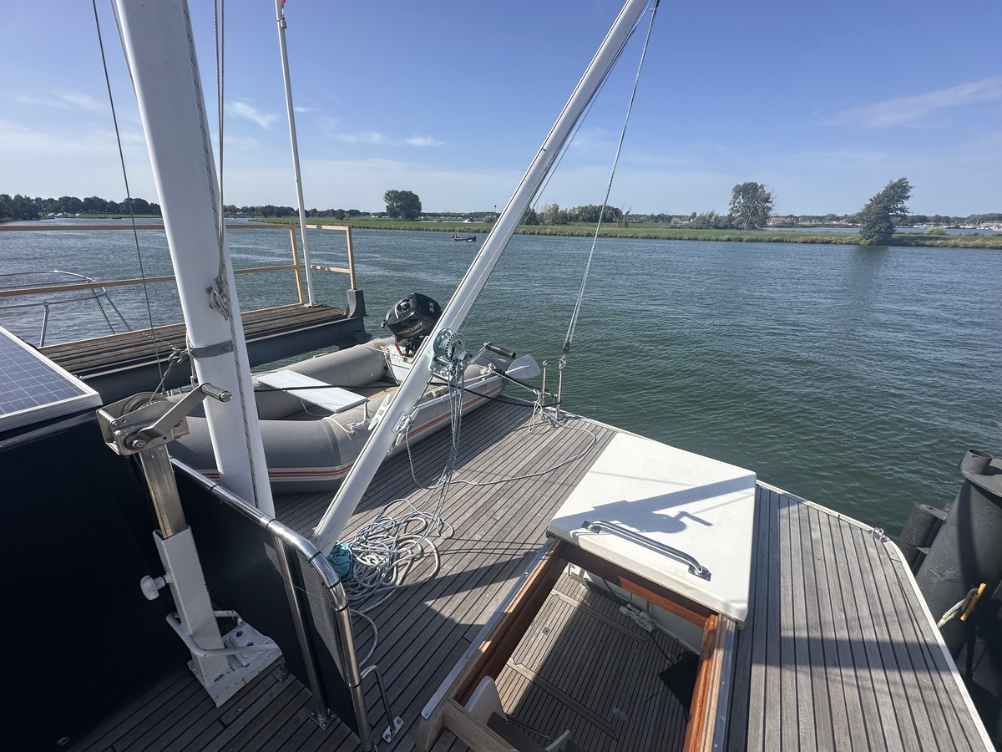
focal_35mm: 14
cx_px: 501
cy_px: 376
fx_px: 405
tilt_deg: -21.3
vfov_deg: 85.7
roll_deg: +1.4
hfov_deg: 102.1
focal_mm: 2.22
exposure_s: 1/1949
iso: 40
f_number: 2.2
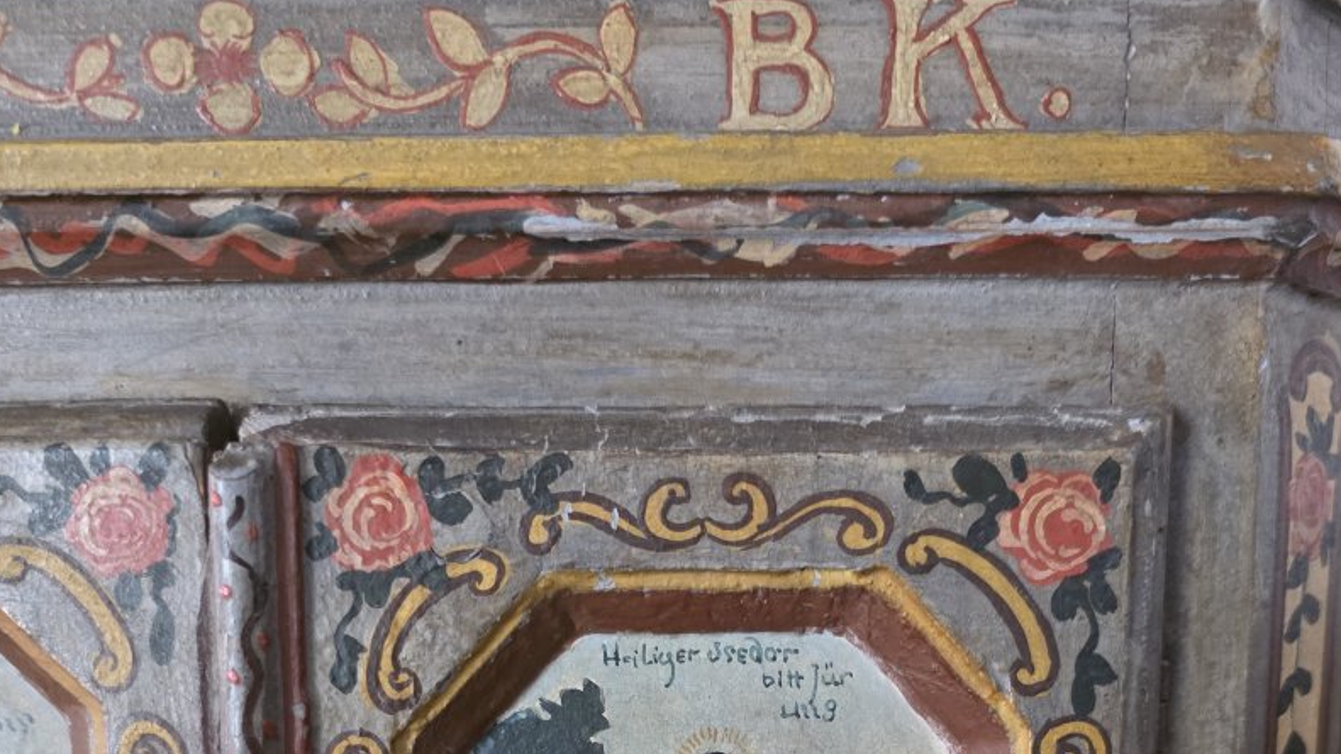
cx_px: 714
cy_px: 869
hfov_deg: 52.7
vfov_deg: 27.9
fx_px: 1351
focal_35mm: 38
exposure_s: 1/100
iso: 1600
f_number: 1.7
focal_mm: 6.3
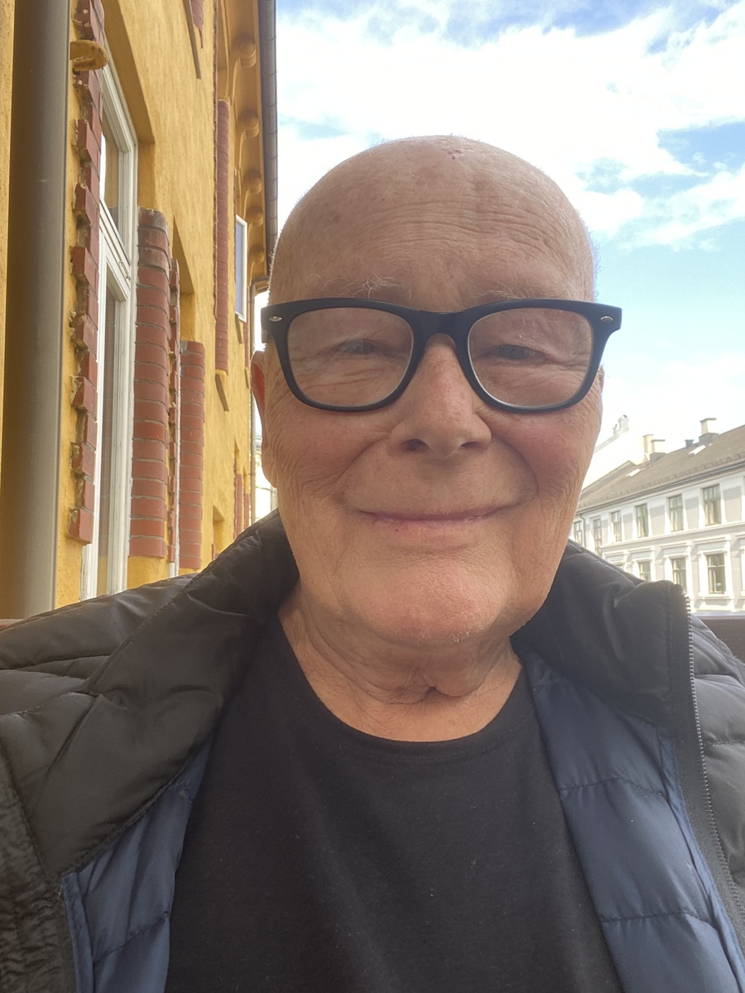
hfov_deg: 46.8
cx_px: 372
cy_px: 496
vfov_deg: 60.0
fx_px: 861
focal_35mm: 30
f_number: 2.2
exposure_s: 1/122
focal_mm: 2.71
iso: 40
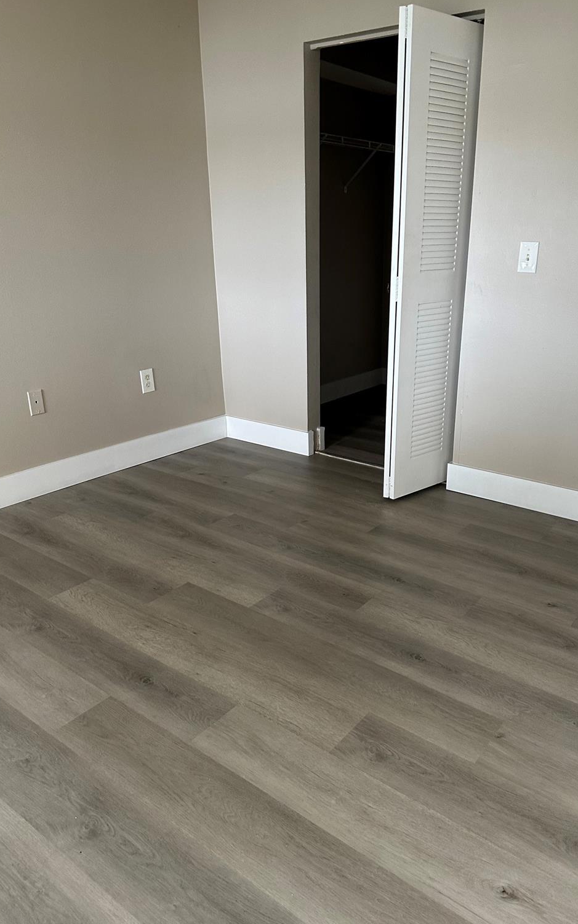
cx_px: 335
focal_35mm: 26
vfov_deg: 70.4
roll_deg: +0.3
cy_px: 456
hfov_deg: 47.4
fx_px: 655
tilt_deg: -17.6
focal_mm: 6.86
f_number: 1.78
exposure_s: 1/60
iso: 250
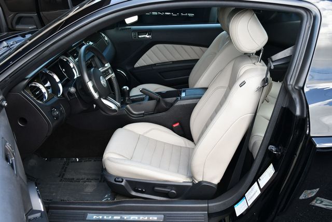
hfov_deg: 53.1
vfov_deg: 36.9
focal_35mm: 36
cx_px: 166
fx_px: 332
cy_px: 111
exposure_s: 1/250
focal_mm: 18
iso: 400
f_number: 4
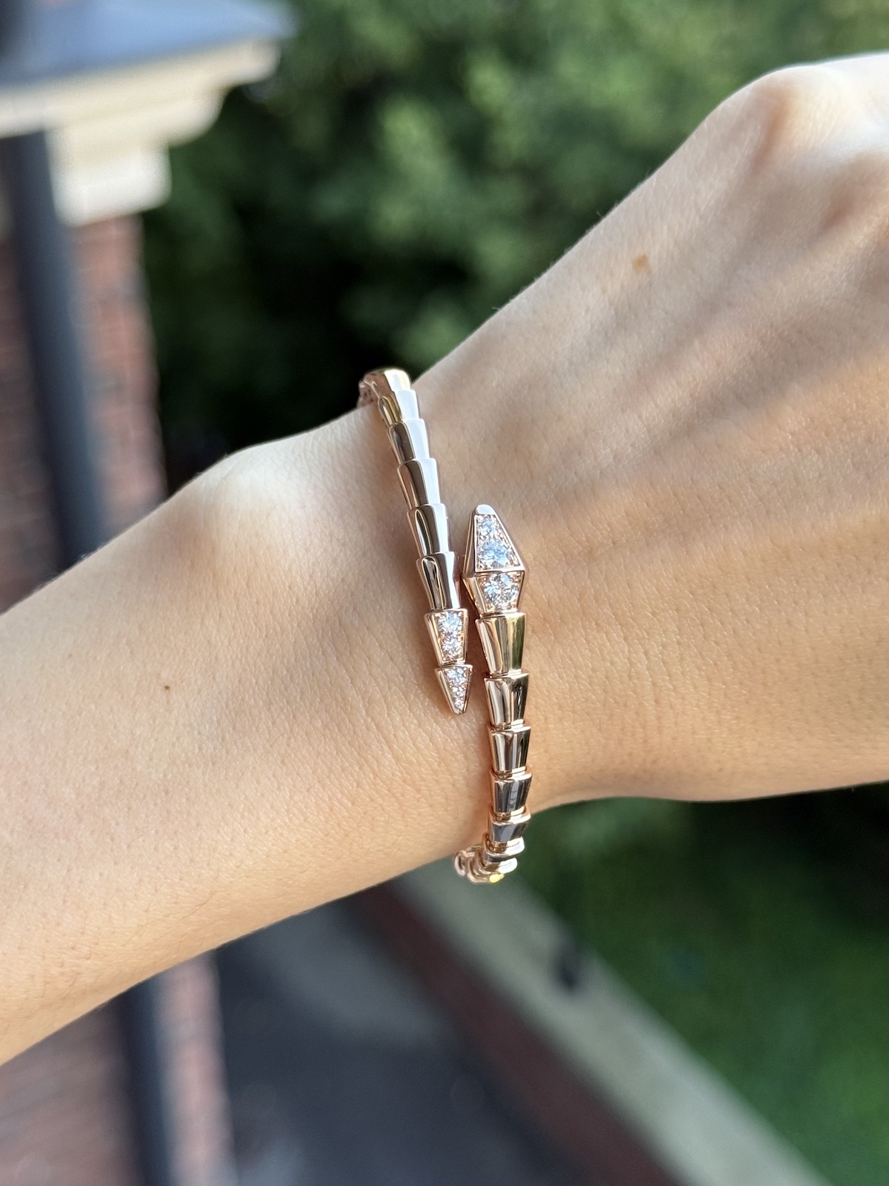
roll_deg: +1.6
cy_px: 593
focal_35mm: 48
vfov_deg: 39.7
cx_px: 444
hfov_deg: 30.3
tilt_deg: -31.9
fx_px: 1644
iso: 80
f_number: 1.78
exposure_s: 1/121
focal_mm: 6.76
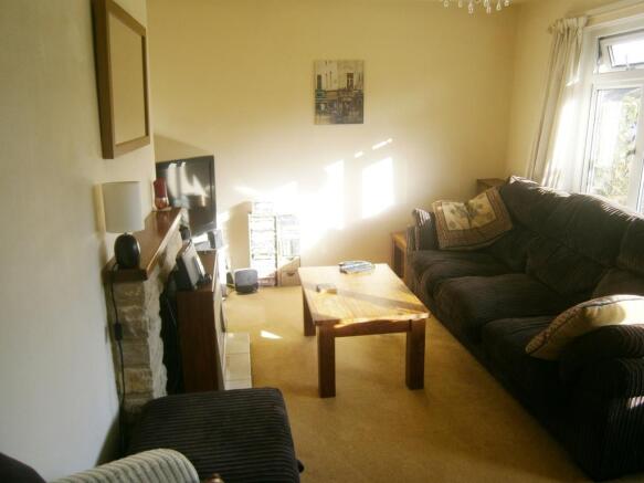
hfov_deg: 67.3
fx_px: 484
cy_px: 242
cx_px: 322
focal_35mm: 26
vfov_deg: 53.0
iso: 80
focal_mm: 4.7
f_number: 2.8
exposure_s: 1/100
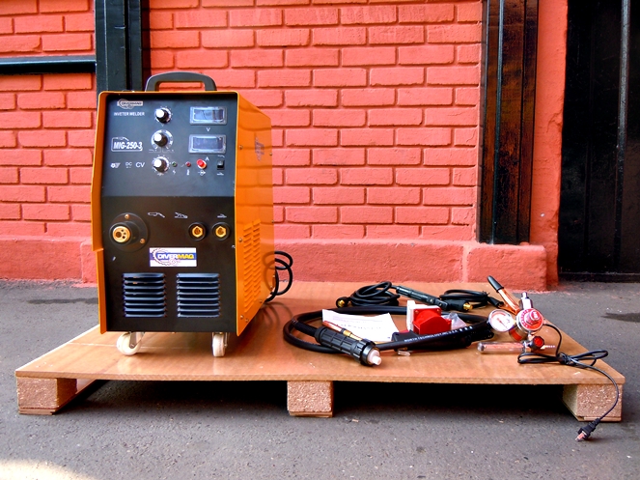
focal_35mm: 30
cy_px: 240
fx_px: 555
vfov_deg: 46.8
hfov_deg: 60.0
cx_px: 320
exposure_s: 1/80
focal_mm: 5.4
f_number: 3.5
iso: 100
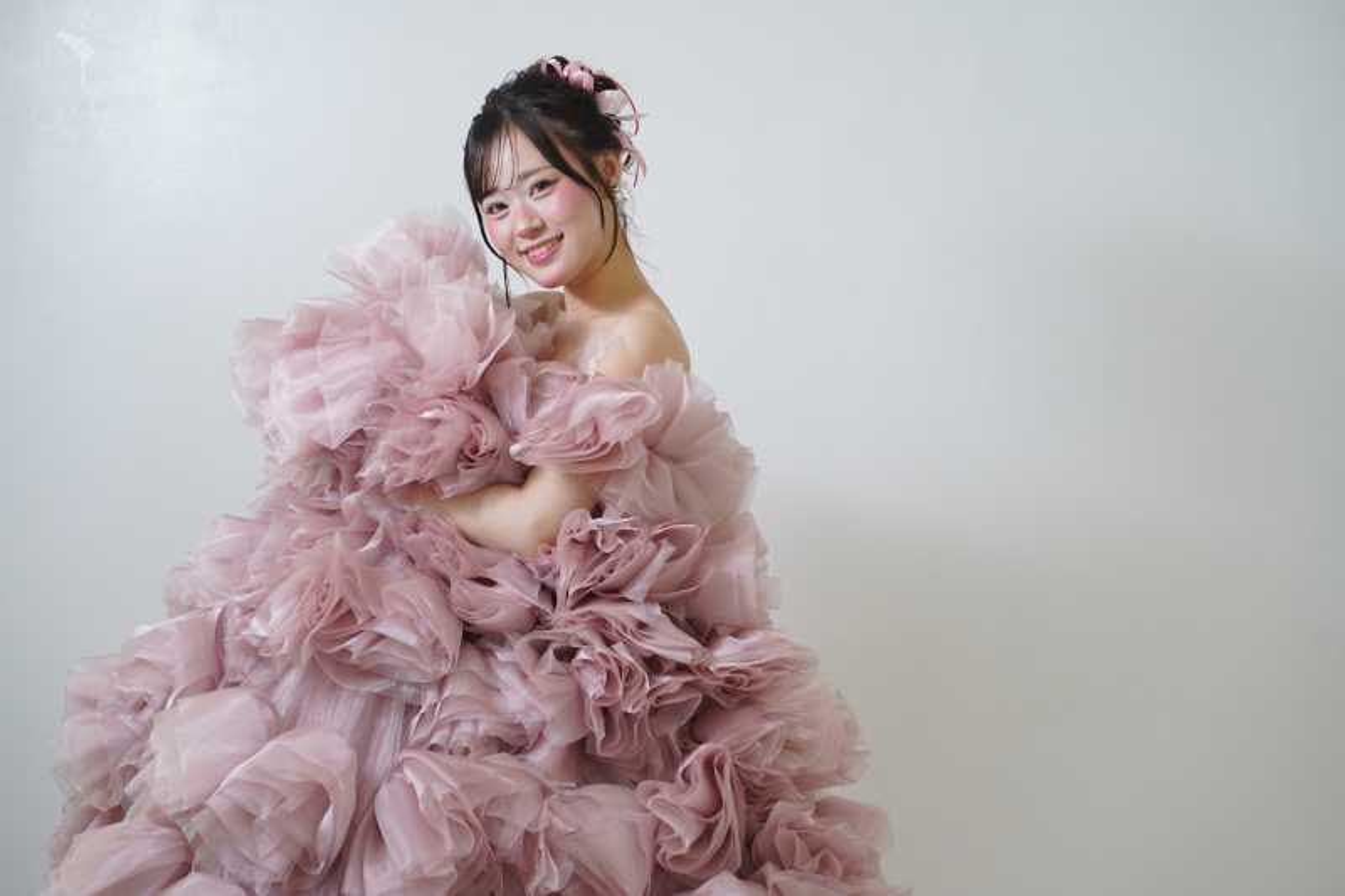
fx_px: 3175
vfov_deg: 16.1
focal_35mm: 85
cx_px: 672
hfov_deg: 23.9
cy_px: 448
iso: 640
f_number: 4.5
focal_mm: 85
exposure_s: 1/125
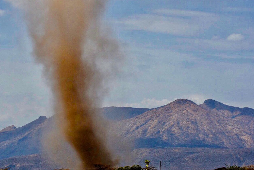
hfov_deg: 15.2
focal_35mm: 135
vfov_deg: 10.2
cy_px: 107
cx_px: 119
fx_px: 953
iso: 280
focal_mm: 70
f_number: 8
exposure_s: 1/1000
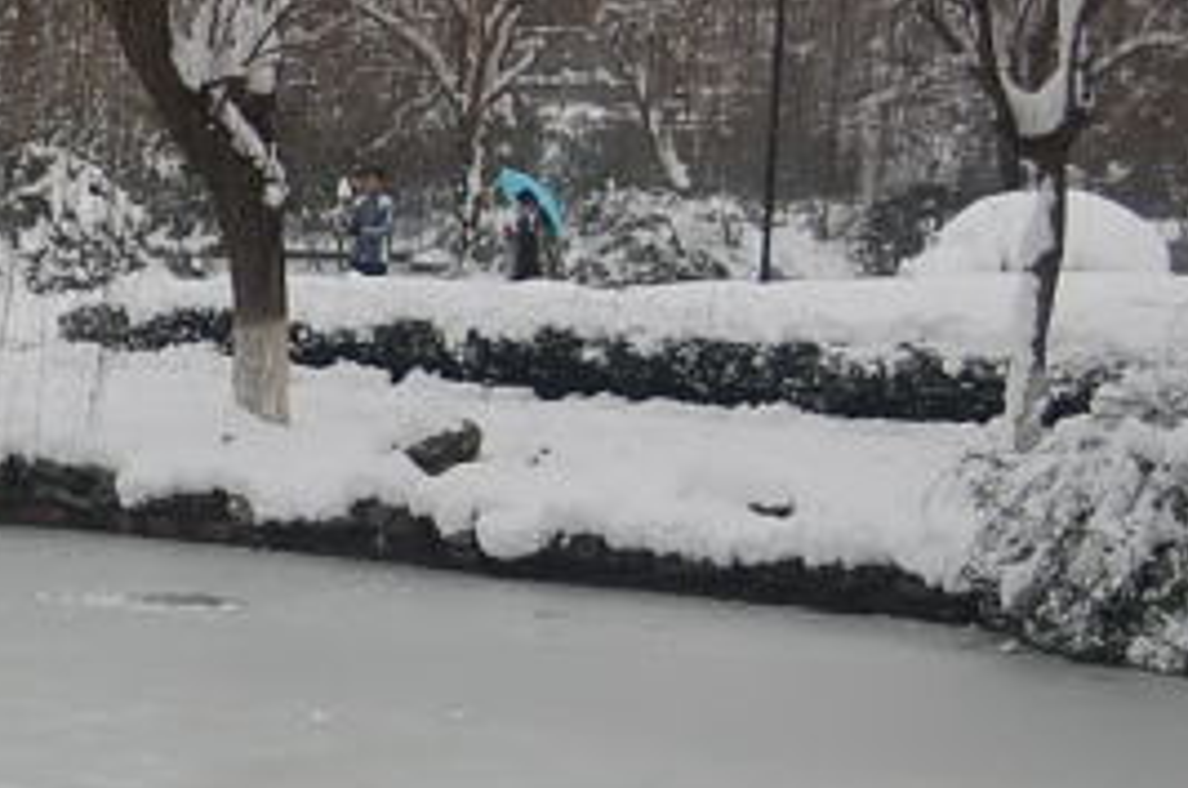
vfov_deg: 10.8
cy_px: 459
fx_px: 4151
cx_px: -392
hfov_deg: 15.4
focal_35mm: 126
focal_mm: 28
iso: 400
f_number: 4.5
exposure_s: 1/80
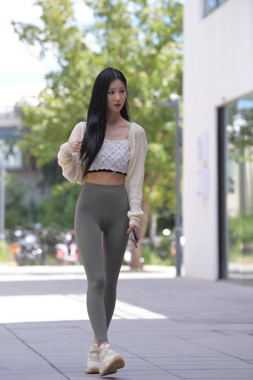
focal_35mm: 145
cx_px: 126
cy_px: 190
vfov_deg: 14.2
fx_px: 1528
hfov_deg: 9.5
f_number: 4
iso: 360
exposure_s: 1/1000
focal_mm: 145
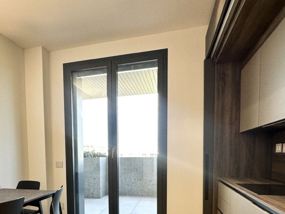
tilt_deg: -5.0
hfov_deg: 66.4
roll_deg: +0.0
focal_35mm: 26
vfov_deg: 50.0
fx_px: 214
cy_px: 170
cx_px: 110
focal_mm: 2.22
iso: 100
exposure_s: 1/100
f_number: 2.2
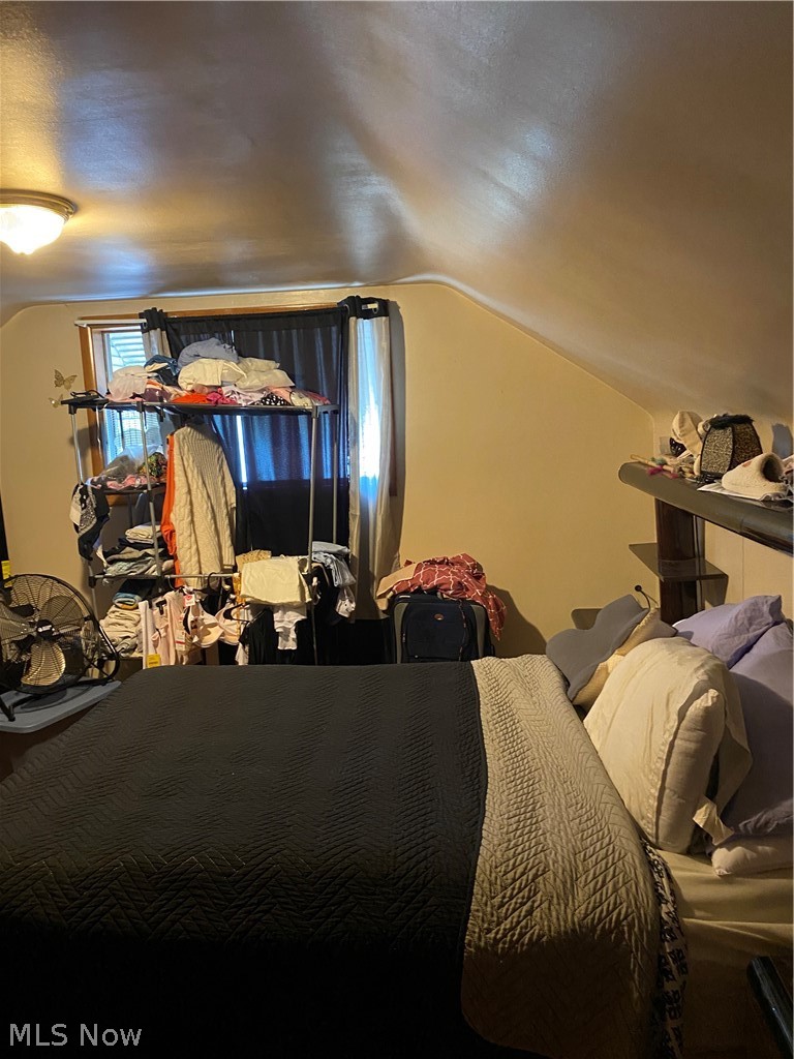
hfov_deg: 53.1
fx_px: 795
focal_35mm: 26
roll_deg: +1.9
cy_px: 530
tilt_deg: -6.6
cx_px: 397
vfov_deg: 67.3
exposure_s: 1/30
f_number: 1.8
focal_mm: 4.25
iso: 500
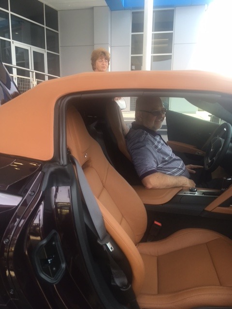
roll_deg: -1.4
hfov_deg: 48.2
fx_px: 259
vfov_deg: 61.7
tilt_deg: -8.9
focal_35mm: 29
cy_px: 154
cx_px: 116
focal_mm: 4.15
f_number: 2.2
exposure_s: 1/175
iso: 25
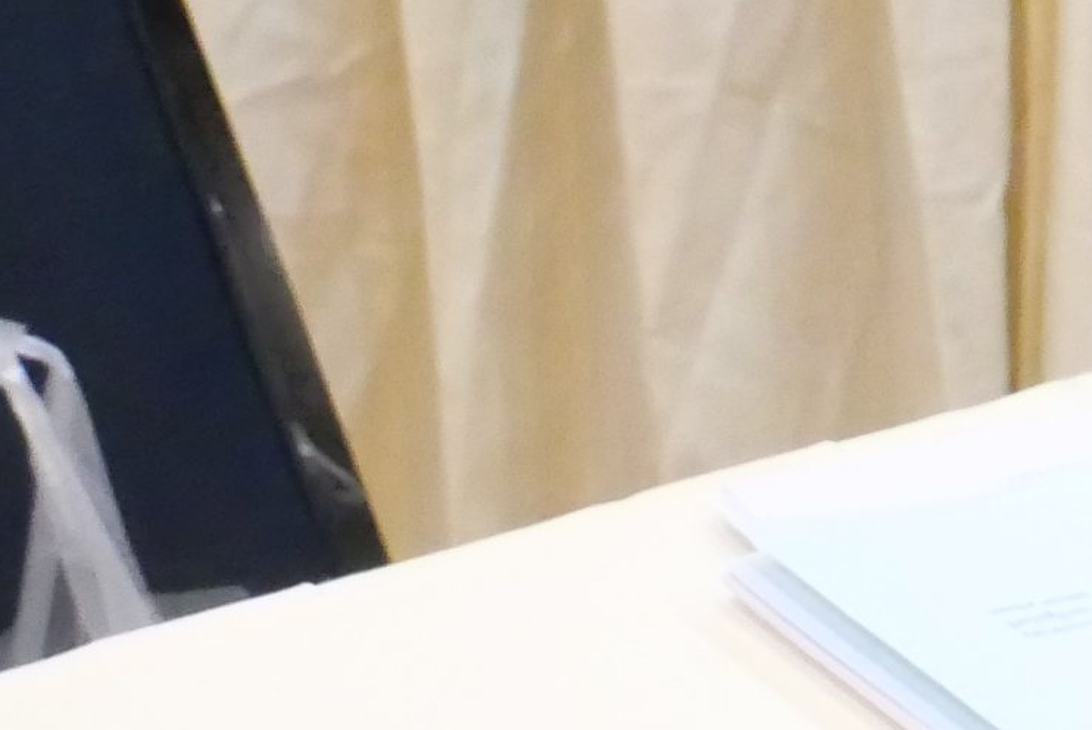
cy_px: -737
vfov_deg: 8.4
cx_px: 2556
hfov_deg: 11.2
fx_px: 4705
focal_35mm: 155
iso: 5000
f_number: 5.6
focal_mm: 15
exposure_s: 1/125
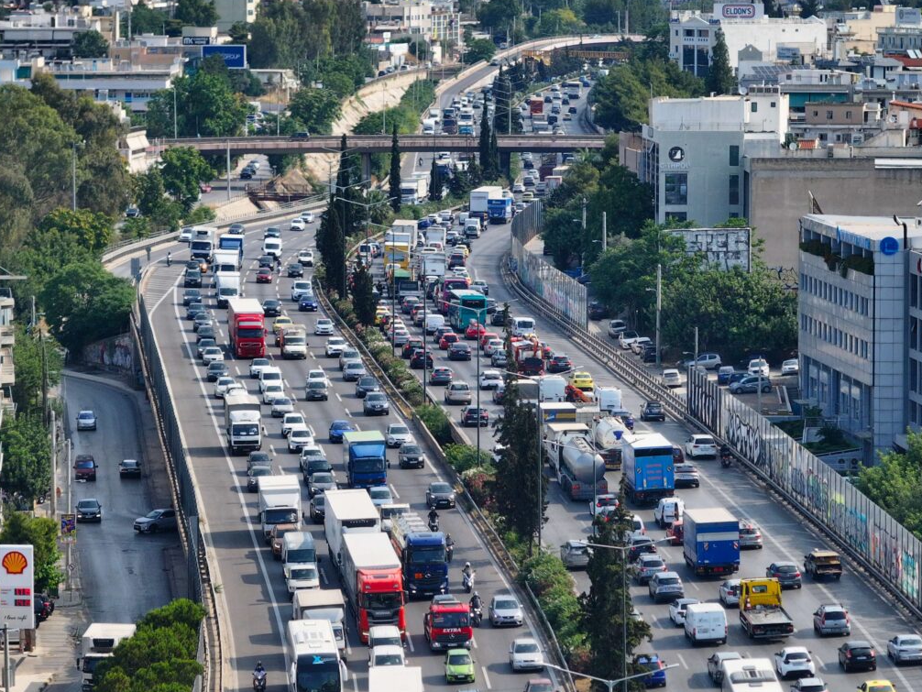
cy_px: 285
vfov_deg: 7.5
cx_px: 437
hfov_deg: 10.0
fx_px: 5275
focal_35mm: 198
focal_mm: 30.7
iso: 110
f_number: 3.4
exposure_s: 1/800
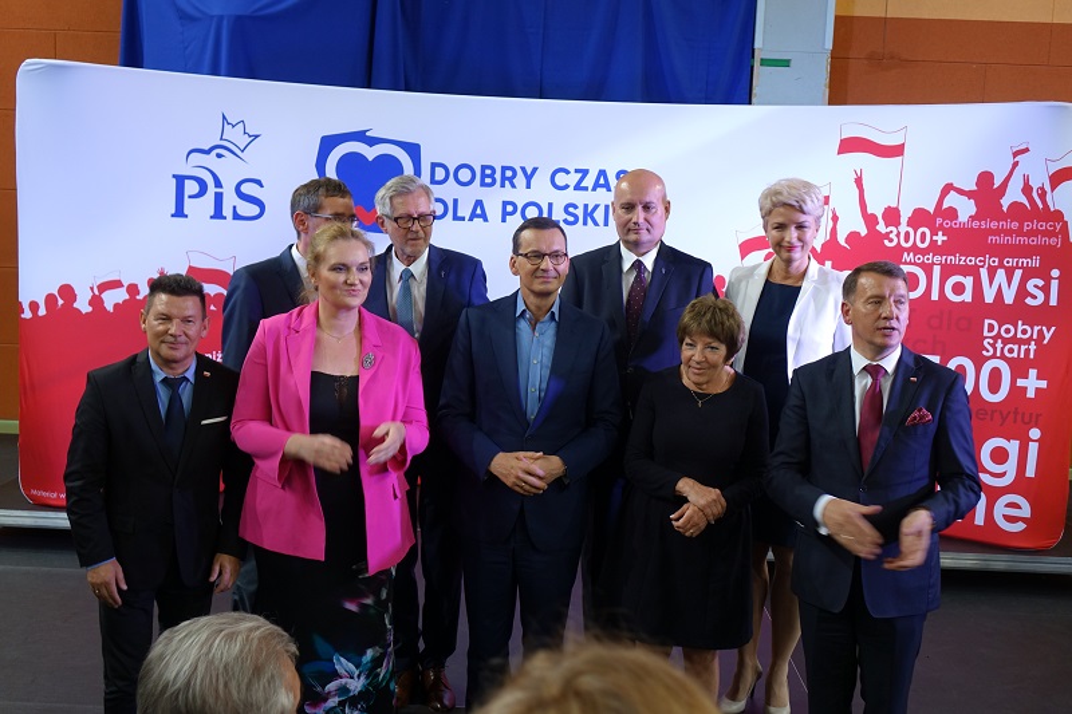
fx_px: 1131
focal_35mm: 38
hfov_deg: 50.7
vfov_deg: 35.0
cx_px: 536
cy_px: 357
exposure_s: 1/40
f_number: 2.8
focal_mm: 13.94
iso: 400
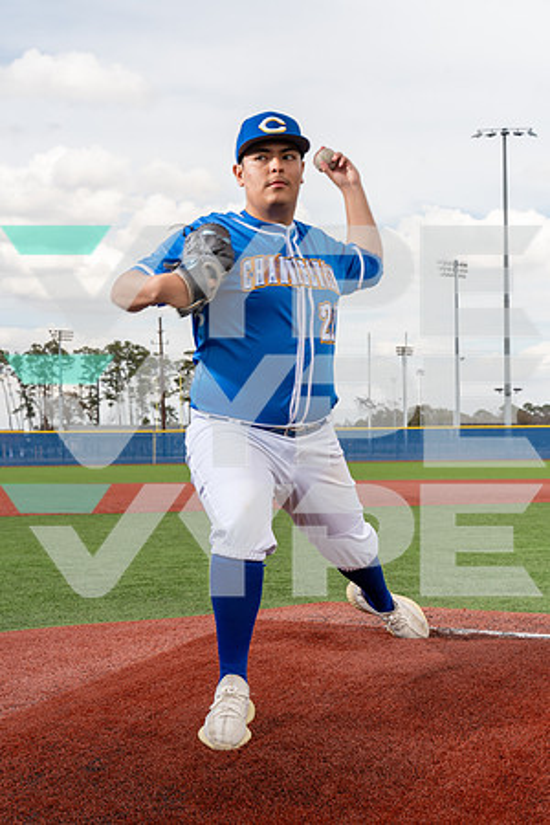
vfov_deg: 36.9
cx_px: 275
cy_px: 412
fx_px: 1237
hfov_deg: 25.1
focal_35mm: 54
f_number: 8
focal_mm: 54
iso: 100
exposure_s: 1/250
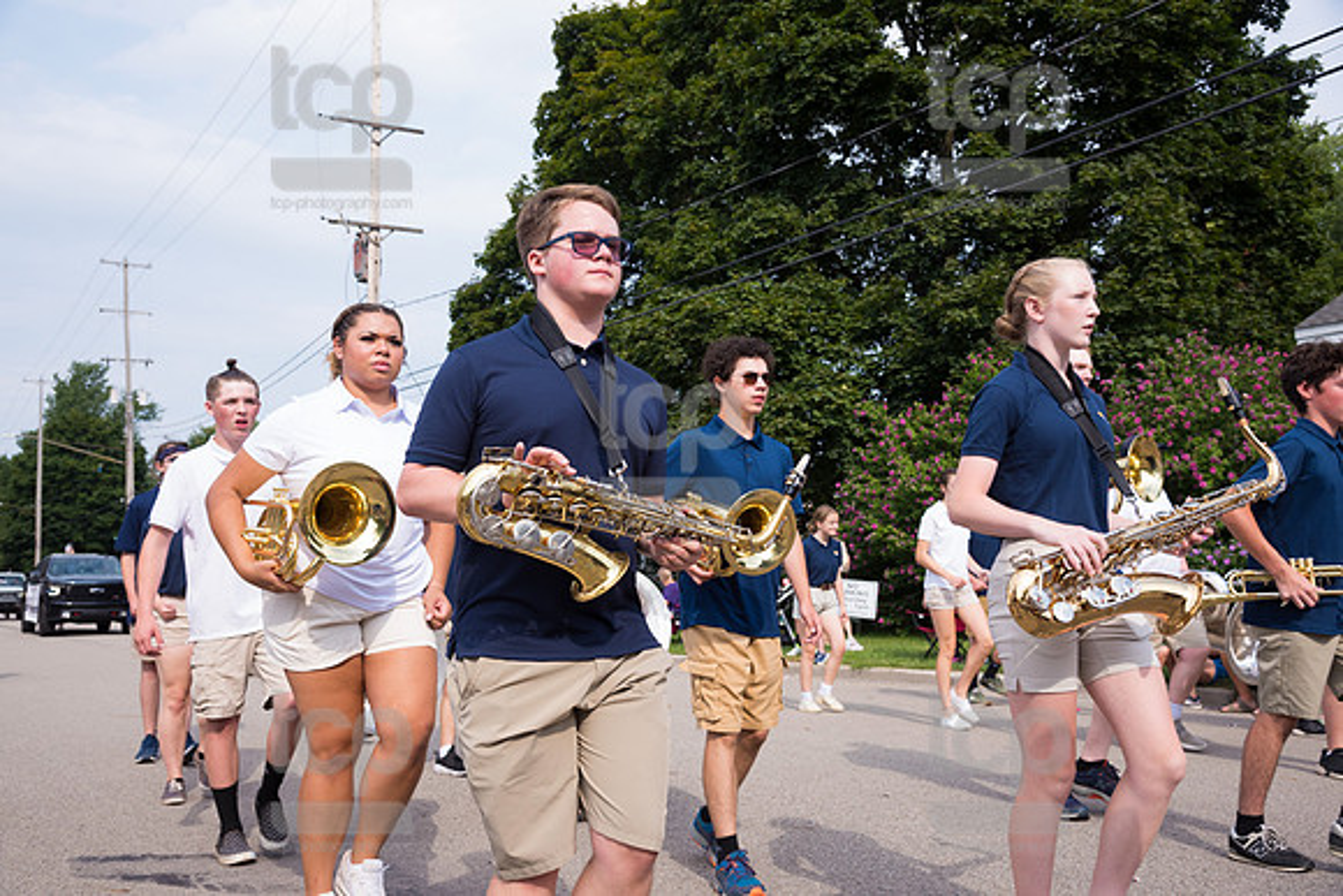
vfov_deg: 41.1
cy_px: 448
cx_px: 672
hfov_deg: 58.7
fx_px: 1194
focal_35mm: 32
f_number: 6.3
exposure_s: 1/500
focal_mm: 32
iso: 320
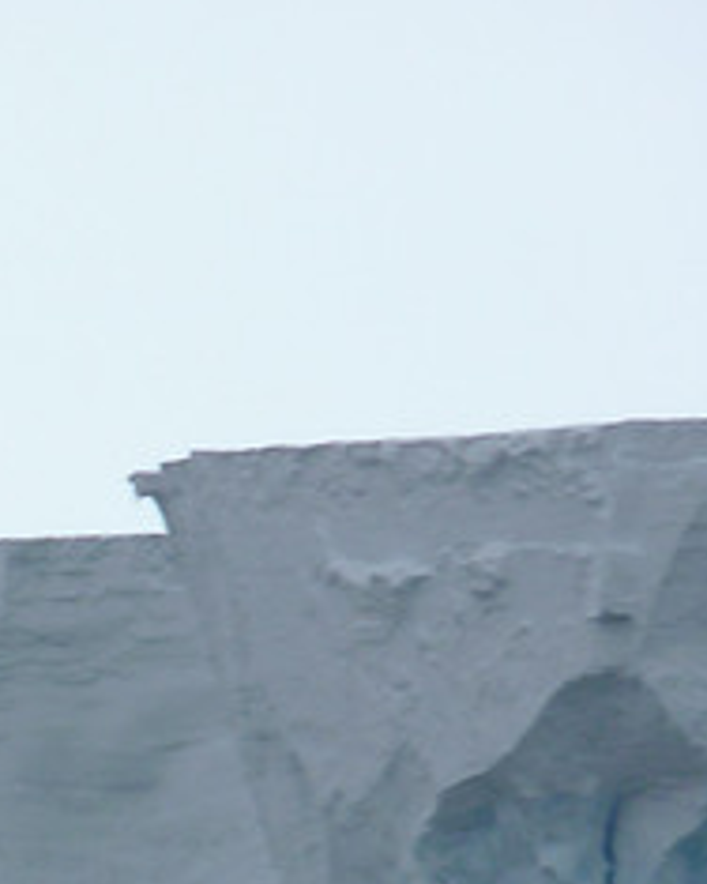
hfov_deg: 1.6
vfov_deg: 2.0
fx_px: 24874
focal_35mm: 951
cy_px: 777
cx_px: -158
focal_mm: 49.2
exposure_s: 1/125
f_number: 4.9
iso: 100
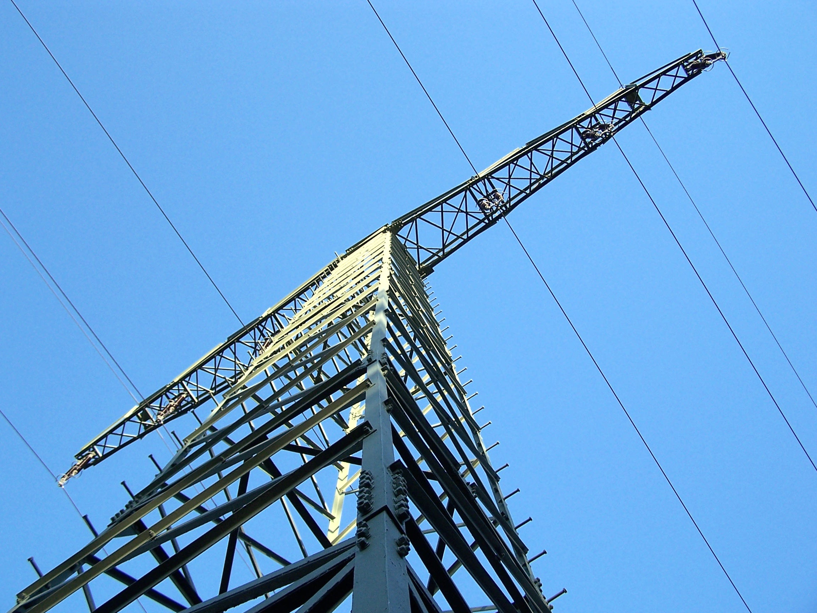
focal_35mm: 38
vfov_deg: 37.7
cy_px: 306
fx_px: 897
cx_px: 408
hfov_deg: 49.0
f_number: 2.8
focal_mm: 6.3
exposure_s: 1/350
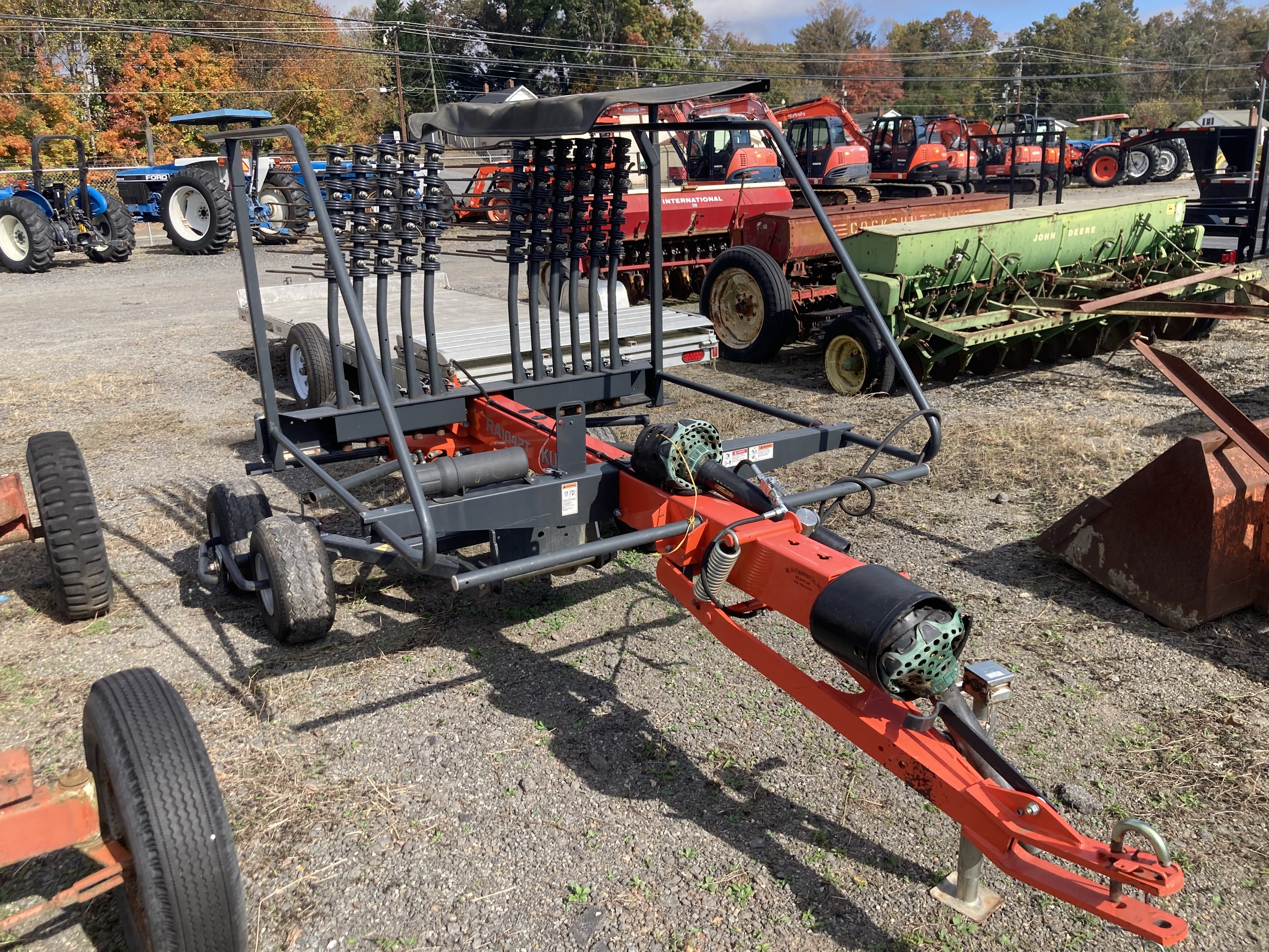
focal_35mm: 28
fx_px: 1026
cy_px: 476
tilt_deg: -16.0
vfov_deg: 49.7
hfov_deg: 63.4
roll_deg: -0.1
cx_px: 634
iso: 20
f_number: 1.8
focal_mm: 3.99
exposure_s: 1/1372
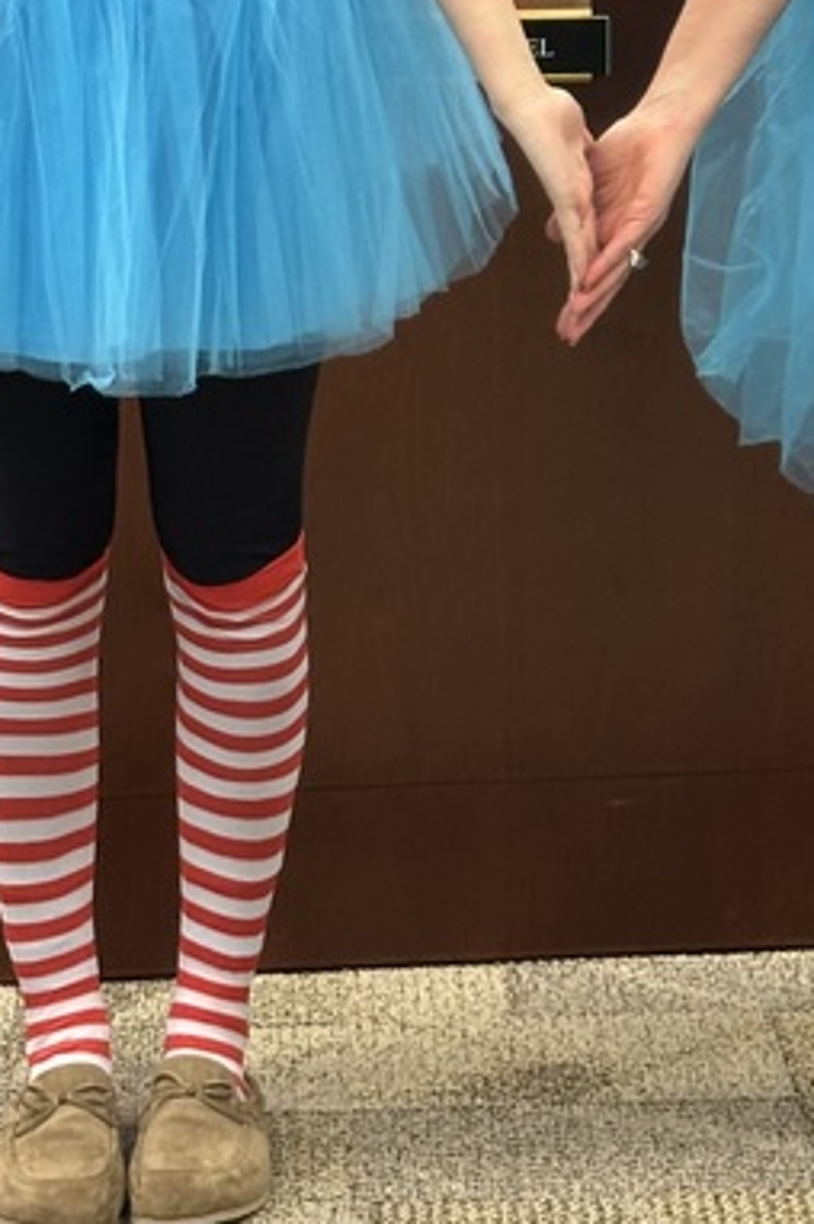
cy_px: -151
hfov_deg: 10.2
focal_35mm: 134
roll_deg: -0.7
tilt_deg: -5.2
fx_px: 4553
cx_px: 625
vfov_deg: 14.9
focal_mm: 6.86
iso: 125
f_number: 1.78
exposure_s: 1/60
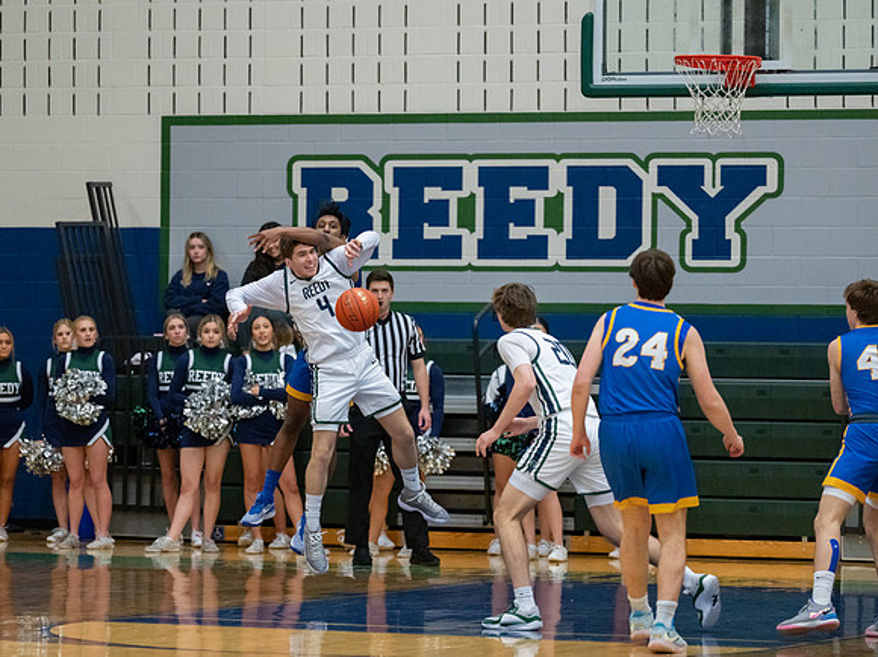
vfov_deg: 7.9
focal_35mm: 189
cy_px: 346
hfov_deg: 10.5
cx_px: 359
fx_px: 4777
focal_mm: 162
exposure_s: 1/1000
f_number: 2.8
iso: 5000
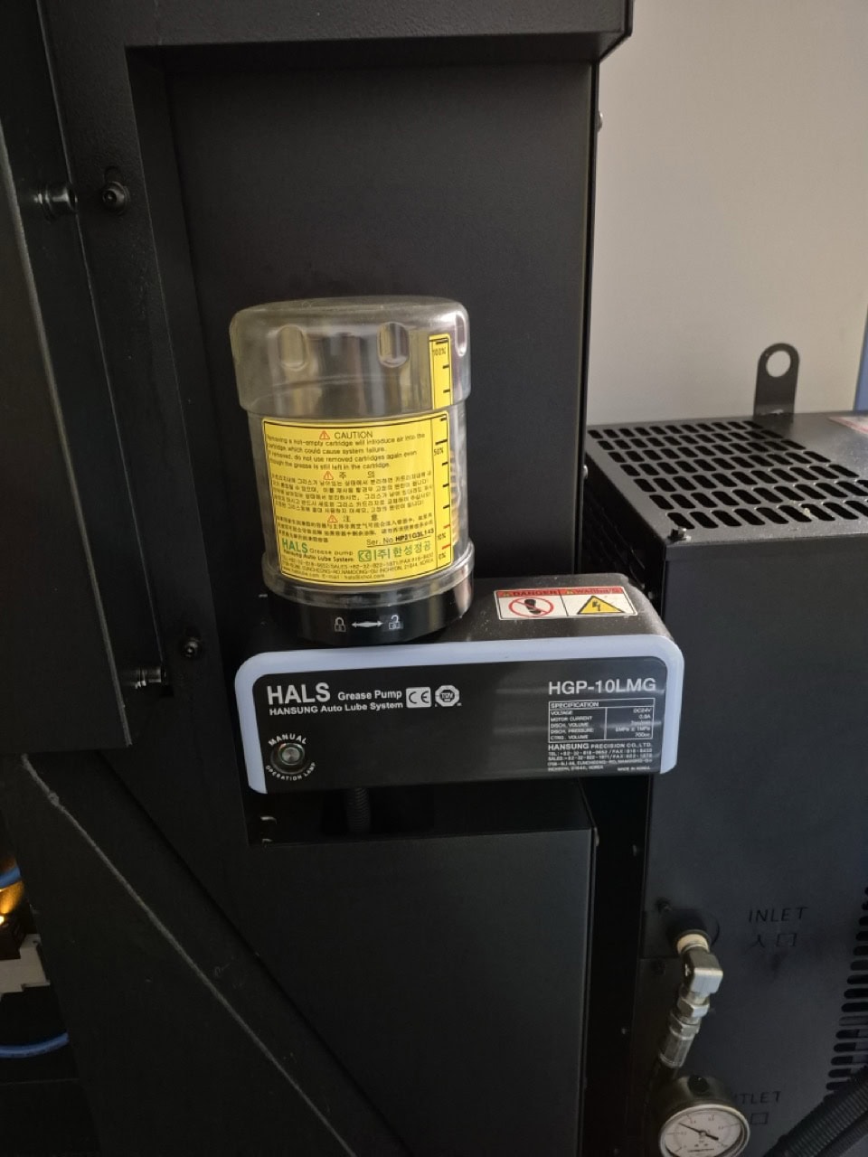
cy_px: 578
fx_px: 769
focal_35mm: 23
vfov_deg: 73.9
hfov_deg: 58.9
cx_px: 434
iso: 1600
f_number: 1.8
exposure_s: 1/40
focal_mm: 5.4
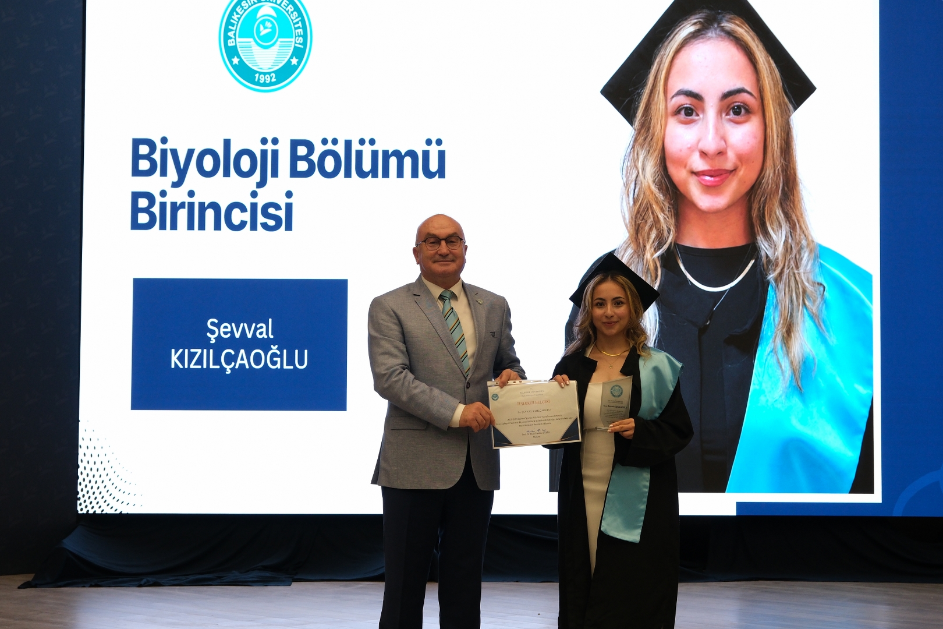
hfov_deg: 28.8
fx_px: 1833
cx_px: 472
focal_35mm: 70
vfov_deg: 19.5
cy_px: 314
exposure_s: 1/85
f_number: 5
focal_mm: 46.6
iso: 1250
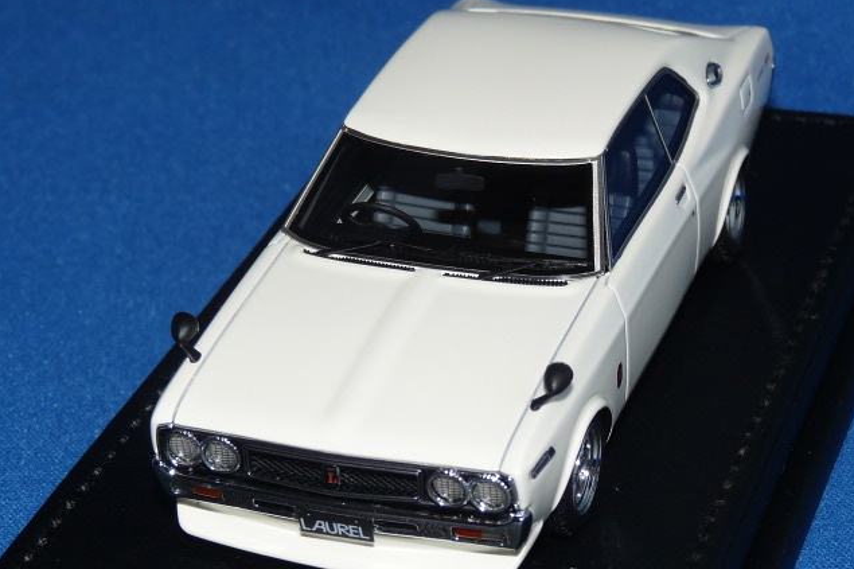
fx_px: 3059
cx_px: 428
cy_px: 289
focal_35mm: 129
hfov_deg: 15.9
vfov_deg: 10.6
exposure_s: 1/40
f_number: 4
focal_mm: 12.4
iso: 100
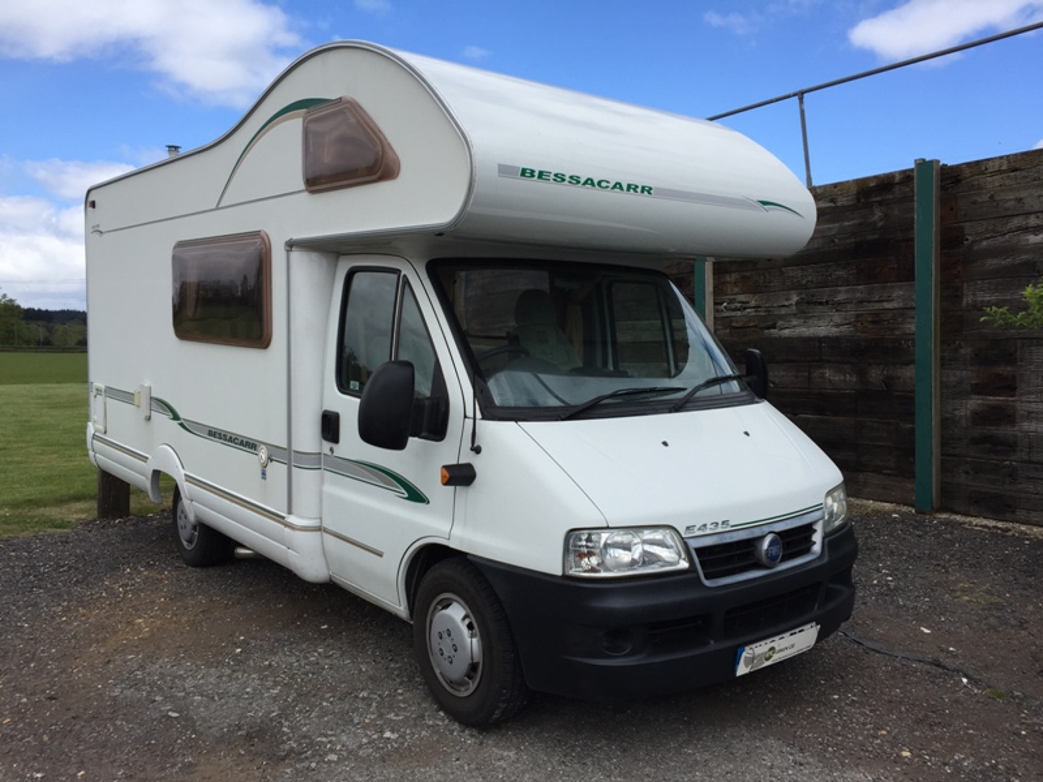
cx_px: 522
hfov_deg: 61.7
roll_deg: +1.0
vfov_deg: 48.2
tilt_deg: -2.0
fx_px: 874
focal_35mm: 29
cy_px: 391
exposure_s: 1/1276
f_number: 2.2
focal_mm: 4.15
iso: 32
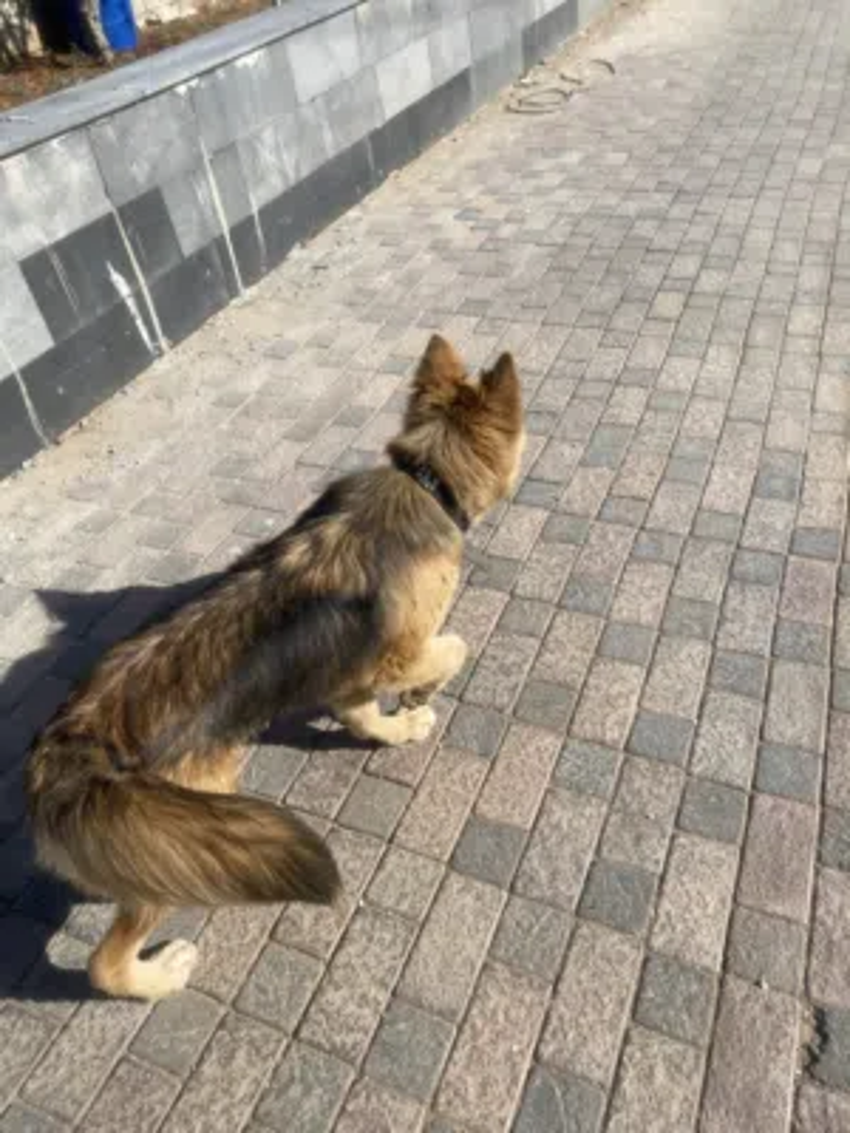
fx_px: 851
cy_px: 566
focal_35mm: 26
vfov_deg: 67.3
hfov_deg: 53.1
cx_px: 425
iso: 32
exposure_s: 1/4608
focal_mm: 4.25
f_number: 1.8
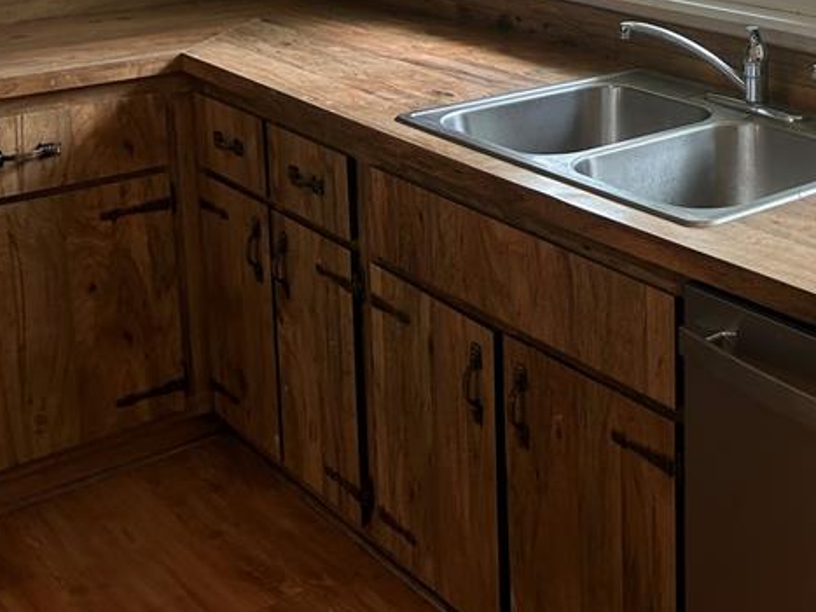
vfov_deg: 24.3
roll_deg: -0.8
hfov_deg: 30.9
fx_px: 1343
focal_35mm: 57
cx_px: 844
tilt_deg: -8.1
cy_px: -23
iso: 40
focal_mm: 5.7
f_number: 1.5
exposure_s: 1/120
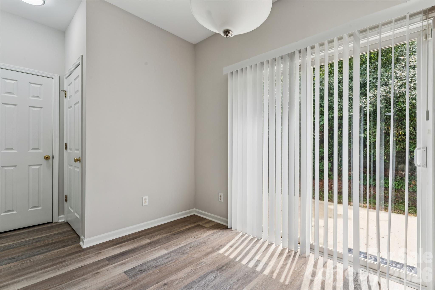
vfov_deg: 71.7
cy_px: 145
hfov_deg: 94.6
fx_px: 201
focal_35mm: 17
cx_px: 218
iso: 100
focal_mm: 16.6
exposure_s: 1/10
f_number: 13
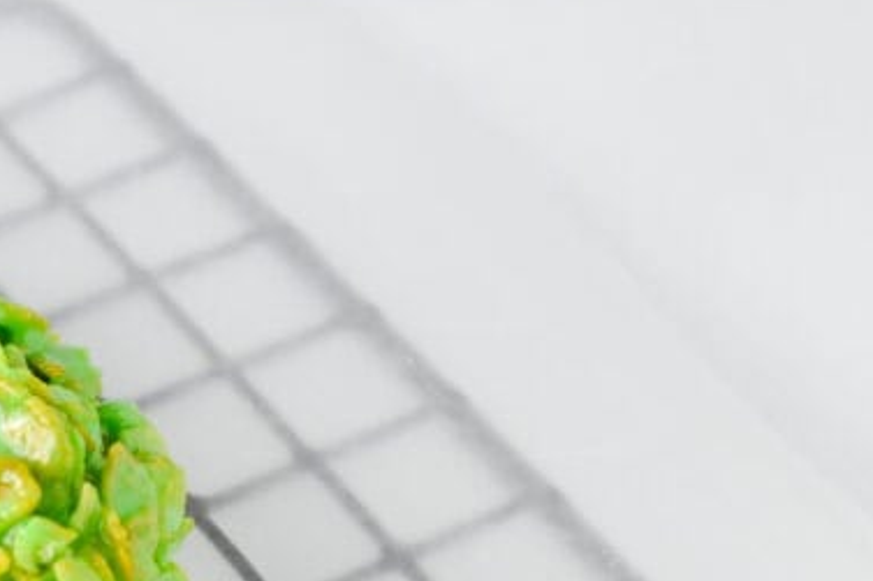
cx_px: -269
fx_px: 5599
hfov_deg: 8.8
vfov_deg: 5.9
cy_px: 388
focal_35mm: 231
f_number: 6.3
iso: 1800
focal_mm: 85
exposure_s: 1/200
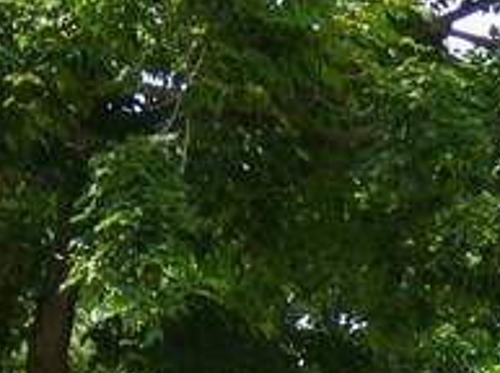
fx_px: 2912
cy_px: 948
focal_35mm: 202
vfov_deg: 6.9
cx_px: 516
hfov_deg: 9.7
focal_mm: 6.8
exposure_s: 1/400
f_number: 3.5
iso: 100
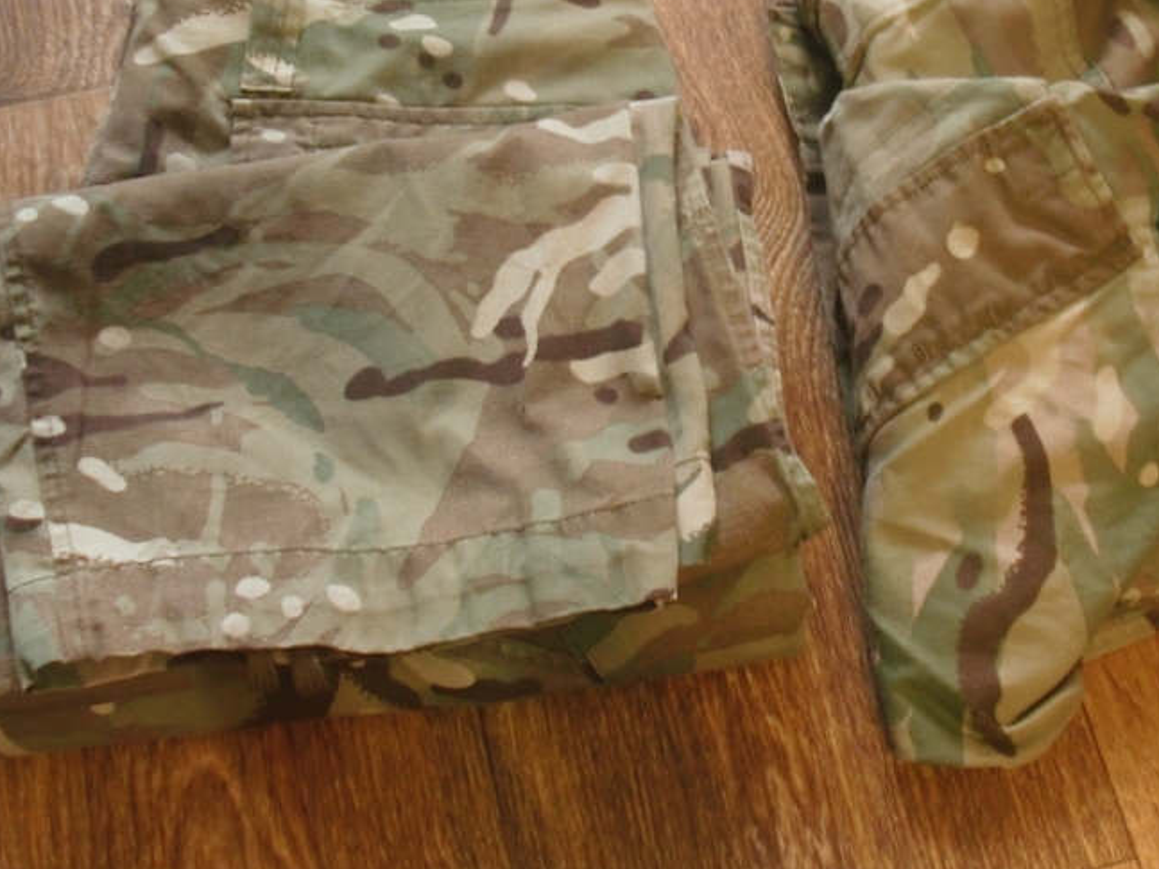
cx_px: 697
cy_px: 272
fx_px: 1908
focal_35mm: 57
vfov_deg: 25.5
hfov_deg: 33.7
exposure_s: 1/8
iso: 200
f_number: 2.8
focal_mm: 6.3
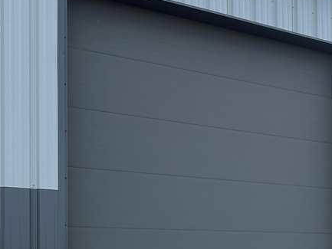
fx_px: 681
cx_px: 324
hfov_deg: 26.1
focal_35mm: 71
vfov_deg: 20.1
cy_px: 247
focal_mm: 6.86
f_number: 1.78
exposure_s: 1/1062
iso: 80
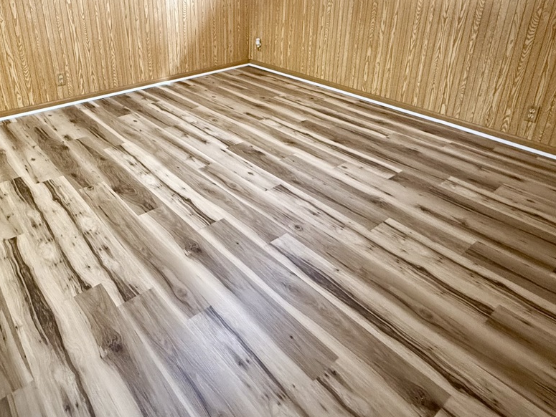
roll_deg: +0.6
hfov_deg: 66.7
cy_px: 120
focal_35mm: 26
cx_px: 225
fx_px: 418
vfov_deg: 51.5
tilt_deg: -21.8
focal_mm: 2.22
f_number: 2.2
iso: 1000
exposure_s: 1/60
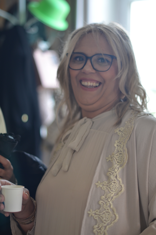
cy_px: 118
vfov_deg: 27.0
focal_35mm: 75
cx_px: 78
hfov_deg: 18.1
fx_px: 490
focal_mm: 50
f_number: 1.6
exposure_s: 1/40
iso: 200
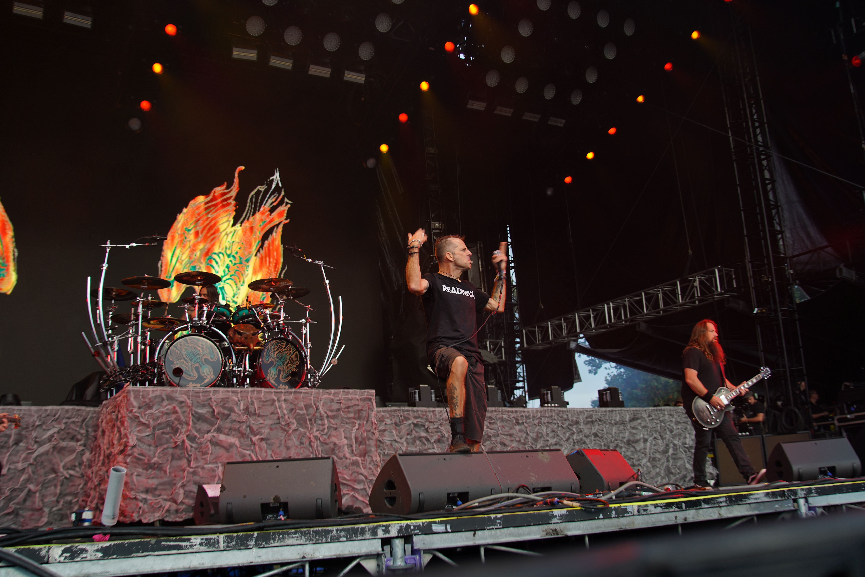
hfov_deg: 55.8
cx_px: 432
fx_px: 817
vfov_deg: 38.9
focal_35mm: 34
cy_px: 288
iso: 125
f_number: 4
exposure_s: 1/125
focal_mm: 34
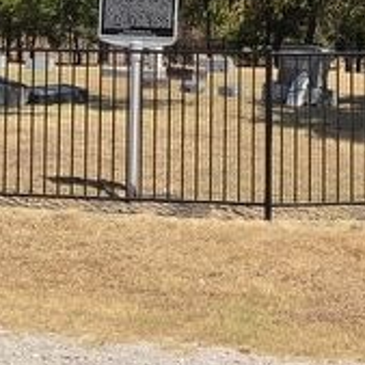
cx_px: 240
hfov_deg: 18.1
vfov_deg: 17.5
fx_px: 1145
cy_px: -43
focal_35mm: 96
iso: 80
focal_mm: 5.4
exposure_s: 1/4661
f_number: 1.8
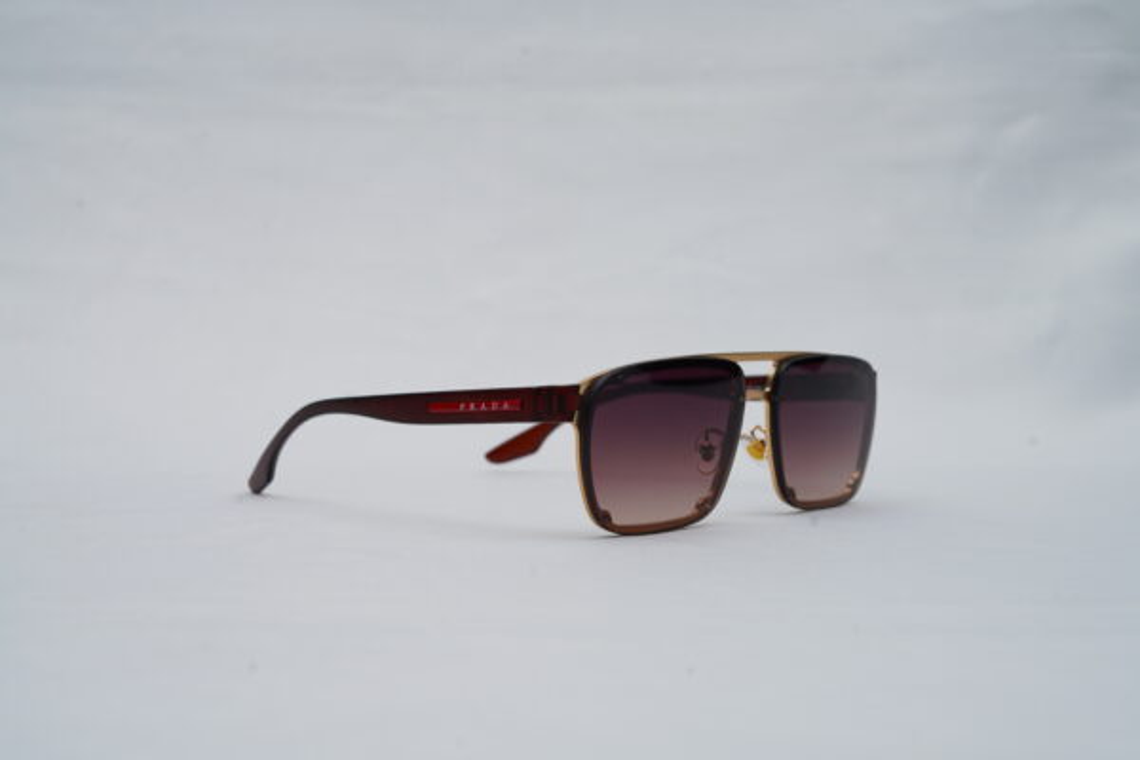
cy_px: 380
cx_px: 570
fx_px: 1583
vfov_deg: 27.0
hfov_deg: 39.6
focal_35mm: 50
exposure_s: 1/160
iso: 100
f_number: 9
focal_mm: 50
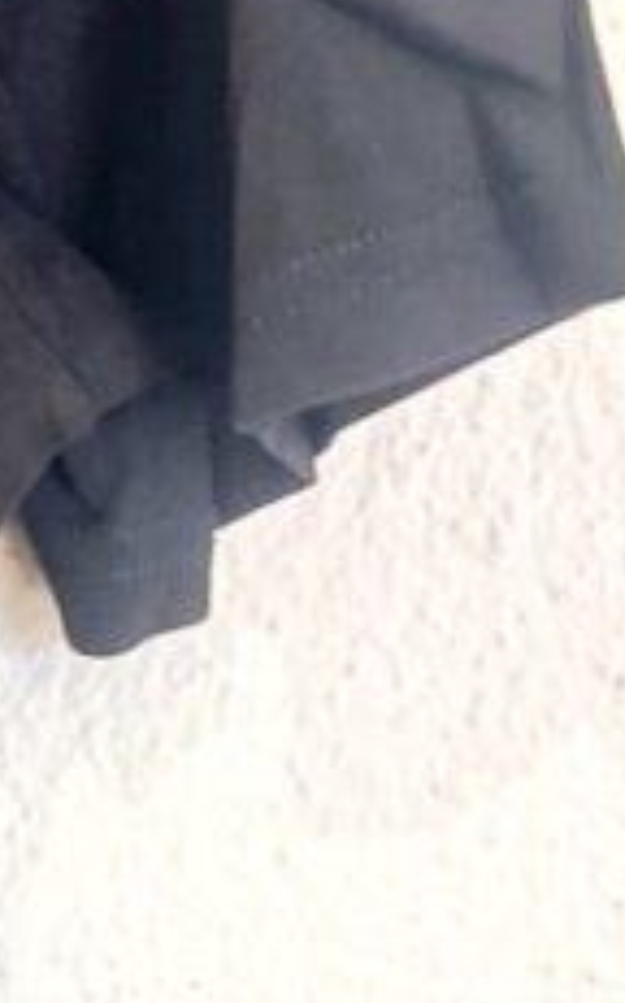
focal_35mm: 153
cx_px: -1280
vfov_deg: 13.7
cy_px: 421
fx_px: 4178
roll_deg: +0.5
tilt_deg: -6.1
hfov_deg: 7.5
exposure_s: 1/100
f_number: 1.5
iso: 80
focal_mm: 5.7
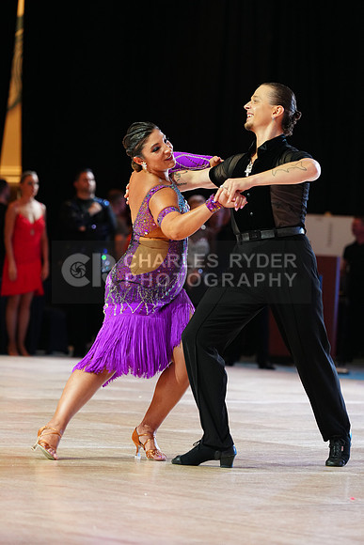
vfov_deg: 12.3
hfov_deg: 8.2
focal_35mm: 167
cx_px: 182
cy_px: 272
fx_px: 2531
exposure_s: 1/250
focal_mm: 167
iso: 2500
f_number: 4
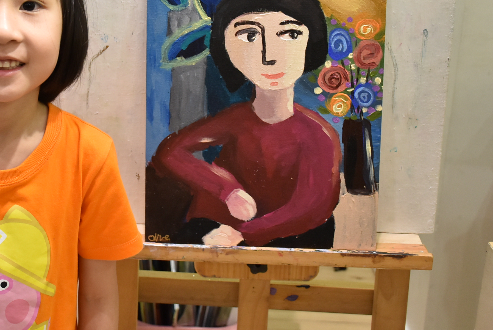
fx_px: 822
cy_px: 83
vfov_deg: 22.5
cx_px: 143
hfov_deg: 32.9
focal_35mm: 60
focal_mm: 24
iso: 800
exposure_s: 1/100
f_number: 3.8
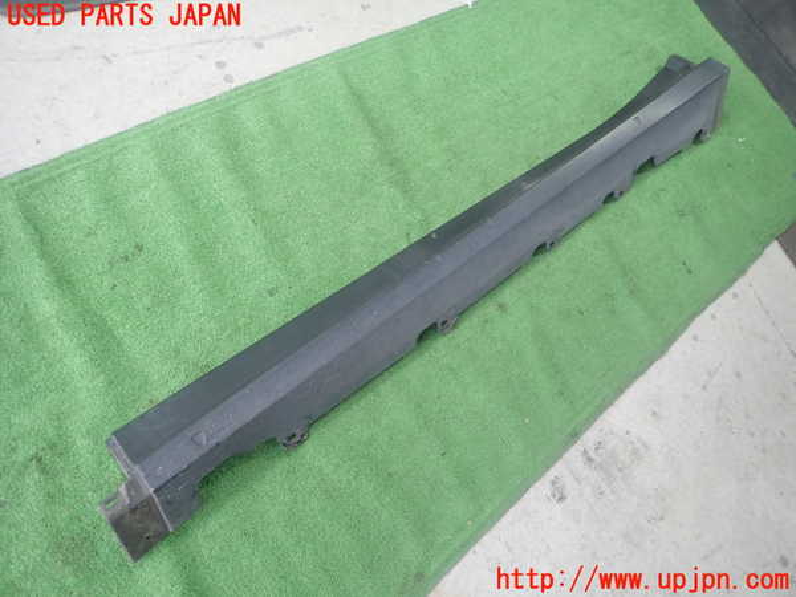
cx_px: 398
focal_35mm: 25
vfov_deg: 54.9
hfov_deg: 69.4
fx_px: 575
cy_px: 298
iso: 200
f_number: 2
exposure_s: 1/50
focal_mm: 4.5
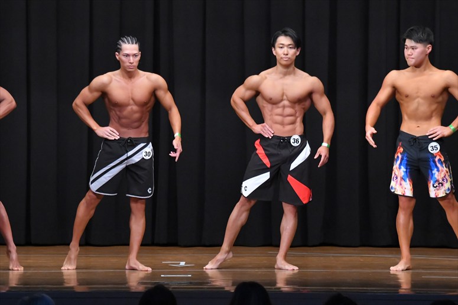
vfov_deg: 6.3
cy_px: 152
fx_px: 2759
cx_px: 229
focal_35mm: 217
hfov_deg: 9.5
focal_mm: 145
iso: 8000
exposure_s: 1/400
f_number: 5.6
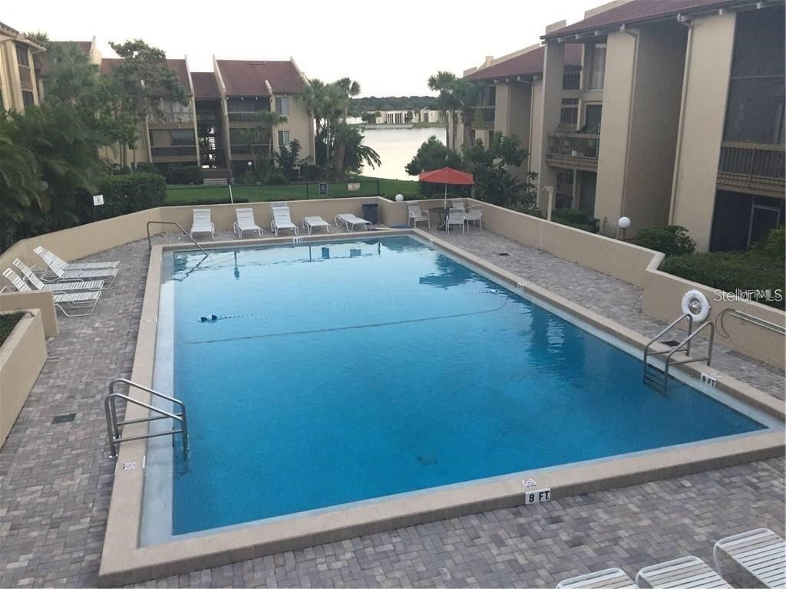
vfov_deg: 48.2
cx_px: 393
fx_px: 658
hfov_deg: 61.7
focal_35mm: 29
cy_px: 294
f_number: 2.2
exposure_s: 1/30
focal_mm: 4.15
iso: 50
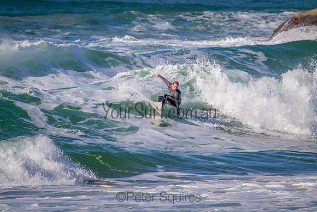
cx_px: 158
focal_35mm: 800
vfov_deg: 1.7
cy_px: 106
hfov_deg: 2.6
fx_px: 7046
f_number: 11
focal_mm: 800
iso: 900
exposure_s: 1/2000
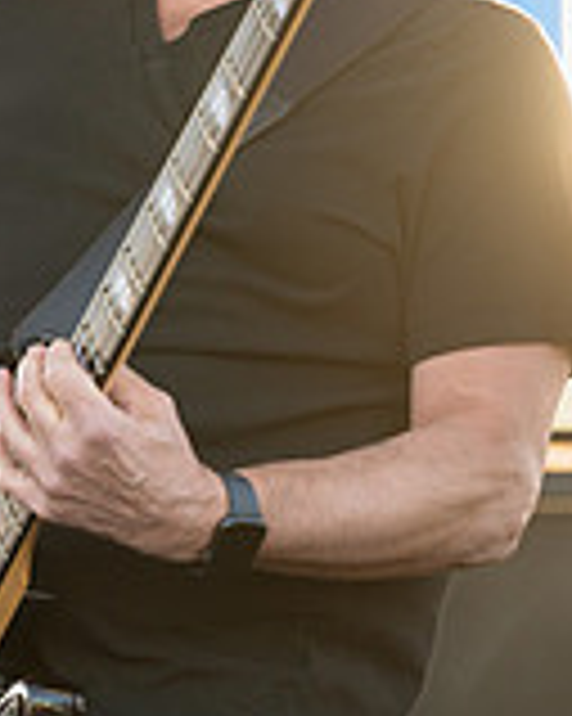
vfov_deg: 5.6
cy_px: 410
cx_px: -9
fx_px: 7308
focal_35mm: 345
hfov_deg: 4.5
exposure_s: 1/800
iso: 400
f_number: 2.8
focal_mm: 130
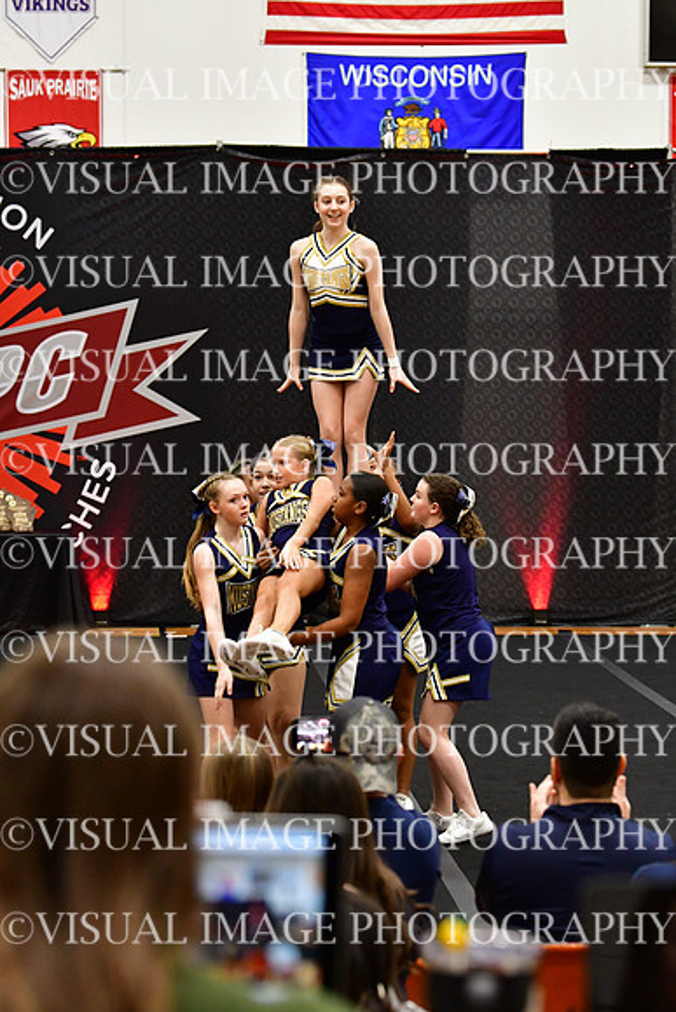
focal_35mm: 127
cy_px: 506
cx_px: 338
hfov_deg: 10.8
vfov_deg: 16.1
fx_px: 3575
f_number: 4
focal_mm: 85
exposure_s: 1/400
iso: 4000
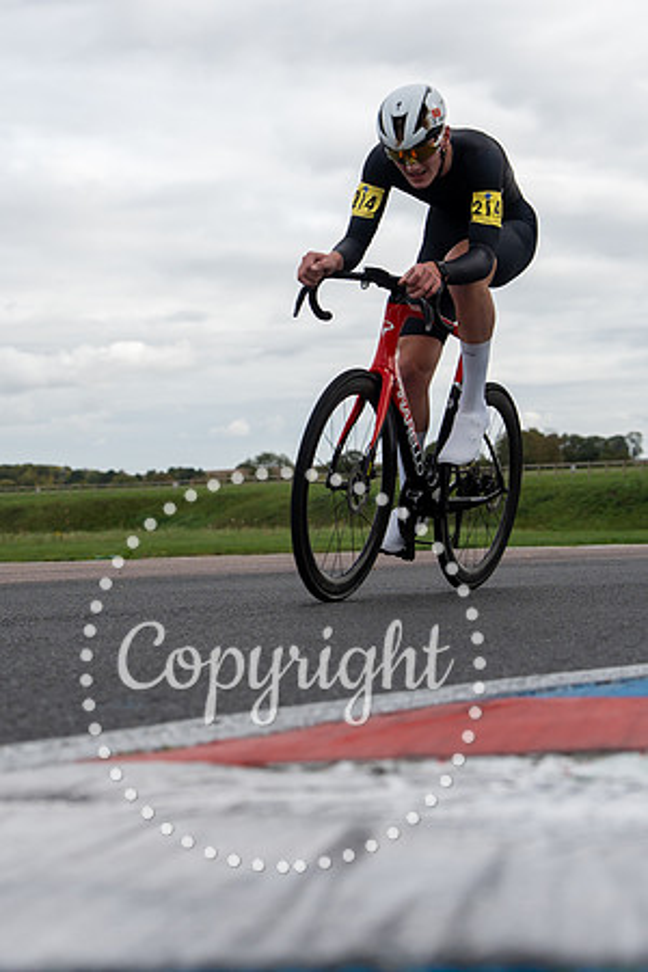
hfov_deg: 14.5
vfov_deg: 21.7
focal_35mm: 94
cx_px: 225
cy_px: 445
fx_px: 2539
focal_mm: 46
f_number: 3.5
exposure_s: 1/1000
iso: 100
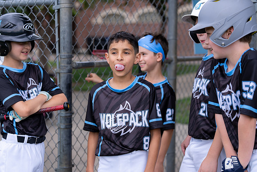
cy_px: 86
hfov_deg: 28.8
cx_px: 128
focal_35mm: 70
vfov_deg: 19.5
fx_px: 500
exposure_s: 1/400
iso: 160
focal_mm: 70
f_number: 2.8
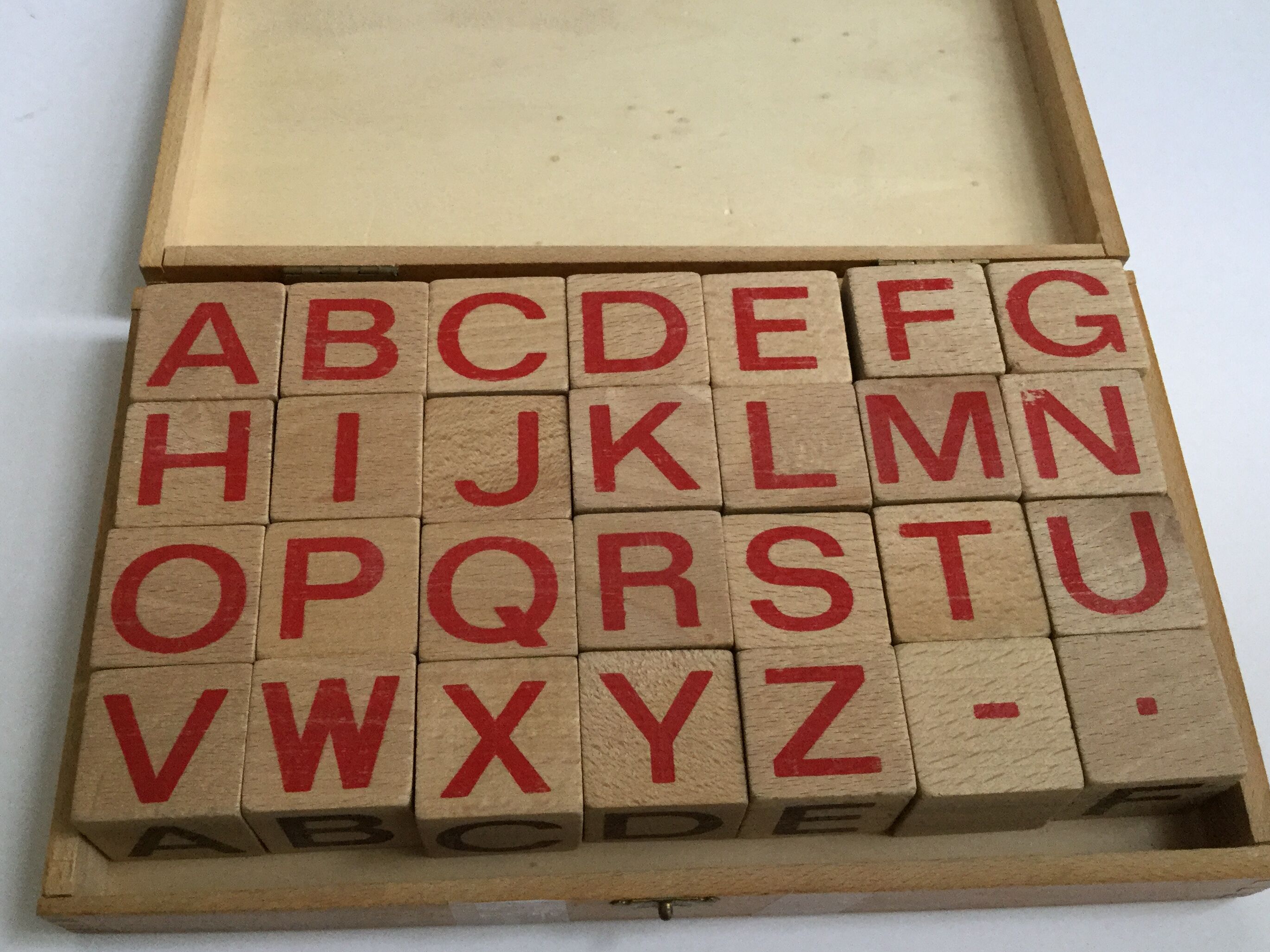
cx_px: 601
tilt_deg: -60.4
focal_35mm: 37
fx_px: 1357
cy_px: 434
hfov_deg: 50.1
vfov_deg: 38.6
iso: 125
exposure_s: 1/33
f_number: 2.4
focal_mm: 3.3
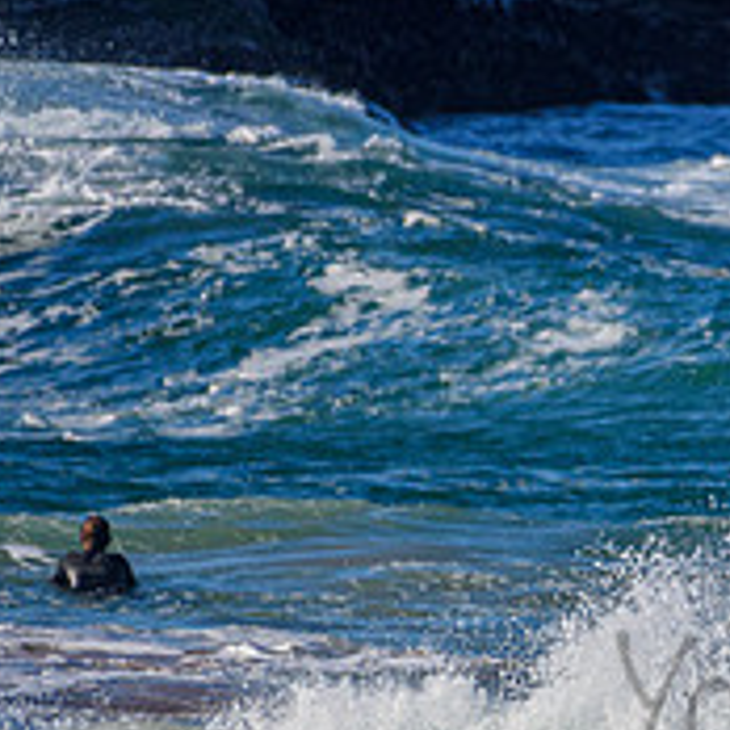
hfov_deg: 0.8
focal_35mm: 2120
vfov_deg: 0.8
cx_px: 1049
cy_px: 661
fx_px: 50581
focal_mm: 500
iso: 280
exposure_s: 1/2000
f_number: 5.6
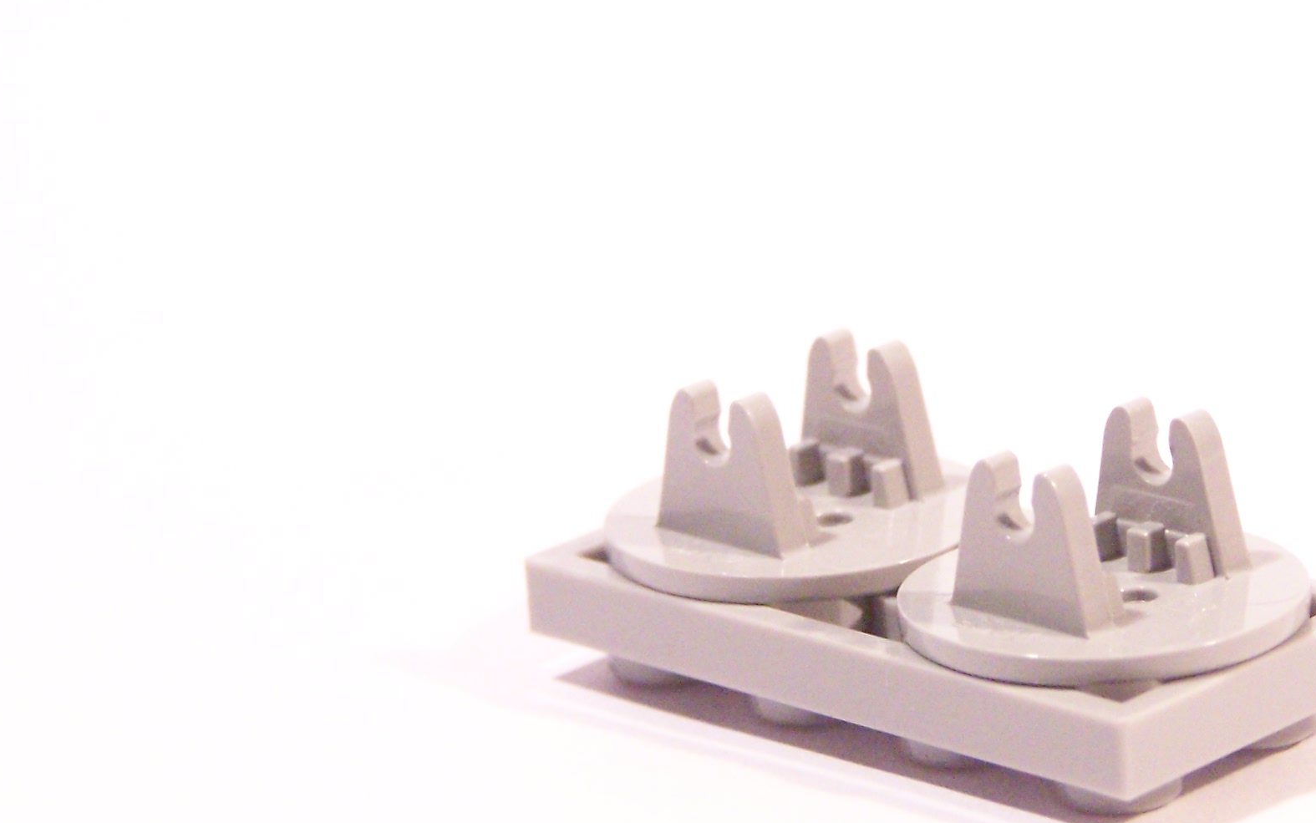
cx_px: 972
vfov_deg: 7.2
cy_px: 369
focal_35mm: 182
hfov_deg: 11.5
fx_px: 6529
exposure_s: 1/30
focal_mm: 17.5
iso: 400
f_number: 3.2
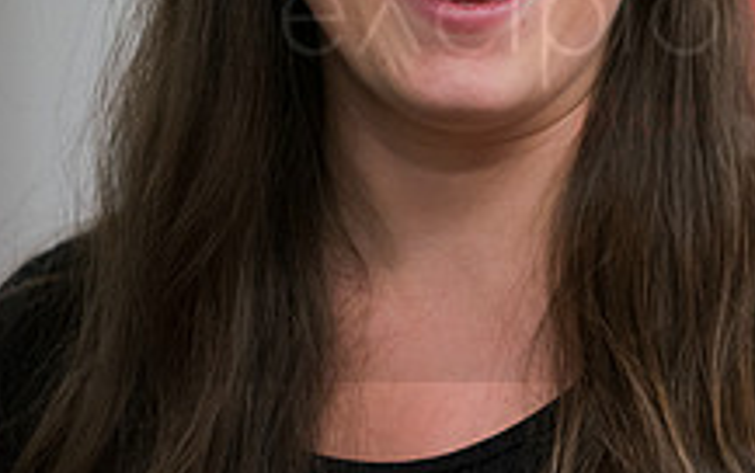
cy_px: 43
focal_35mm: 544
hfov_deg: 3.9
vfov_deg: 2.4
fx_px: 11202
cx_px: 901
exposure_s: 1/200
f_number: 2.8
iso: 3200
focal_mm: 200
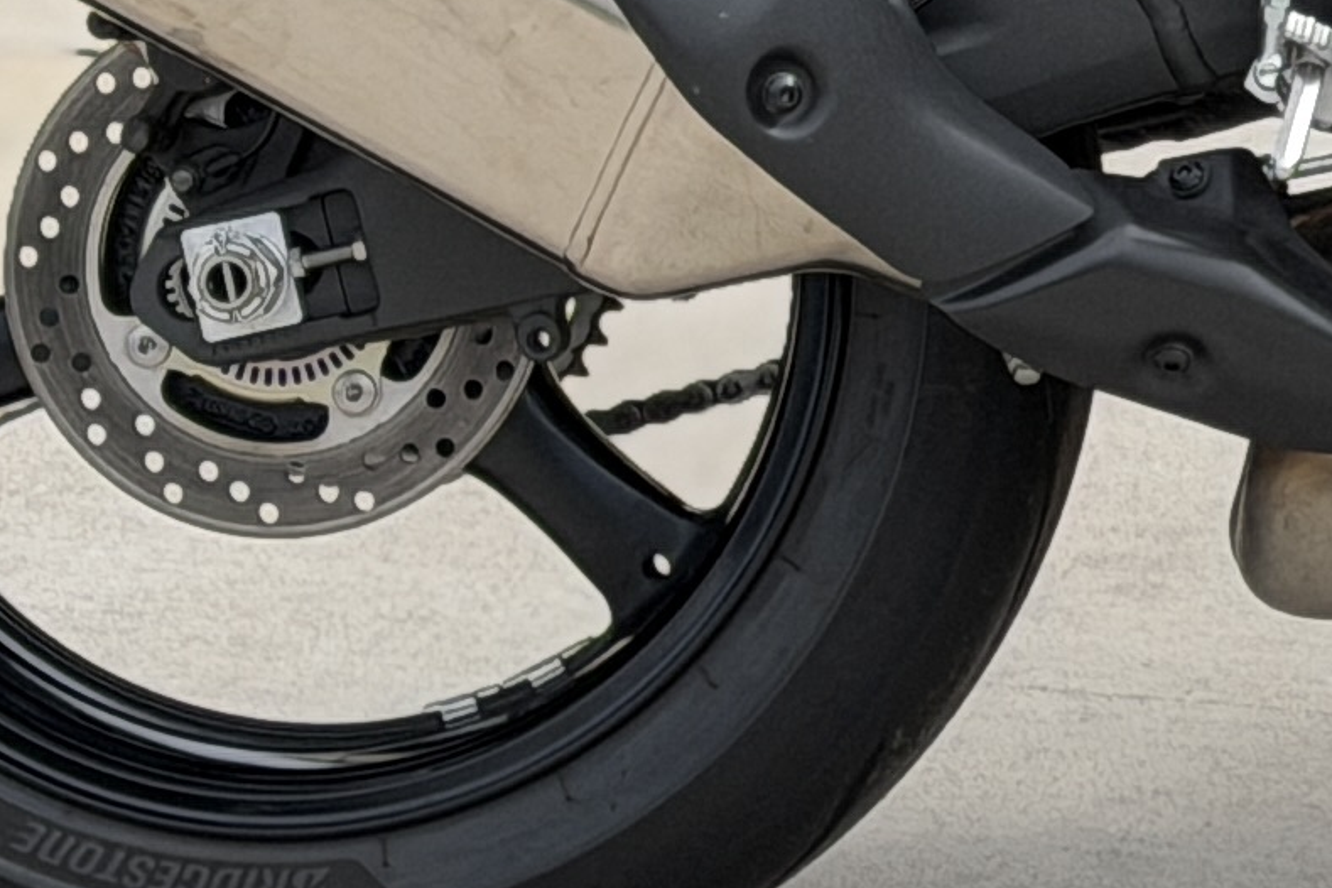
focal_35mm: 255
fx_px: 9434
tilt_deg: -9.1
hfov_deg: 7.9
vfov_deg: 5.4
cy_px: -214
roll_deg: +2.3
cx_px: 1931
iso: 64
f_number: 1.78
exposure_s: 1/2976
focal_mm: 6.76
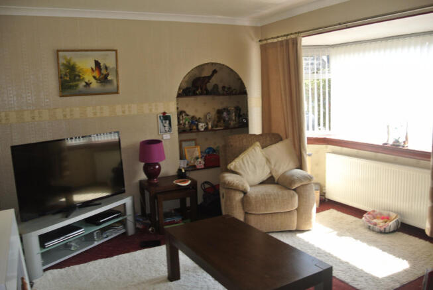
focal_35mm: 29
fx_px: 349
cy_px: 145
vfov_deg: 45.1
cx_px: 216
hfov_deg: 63.6
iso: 100
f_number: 5
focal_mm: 11
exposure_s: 1/60
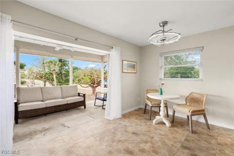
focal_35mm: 17
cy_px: 78
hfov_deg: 93.3
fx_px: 110
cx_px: 117
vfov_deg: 70.4
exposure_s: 1/3
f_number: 10
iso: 160
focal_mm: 17
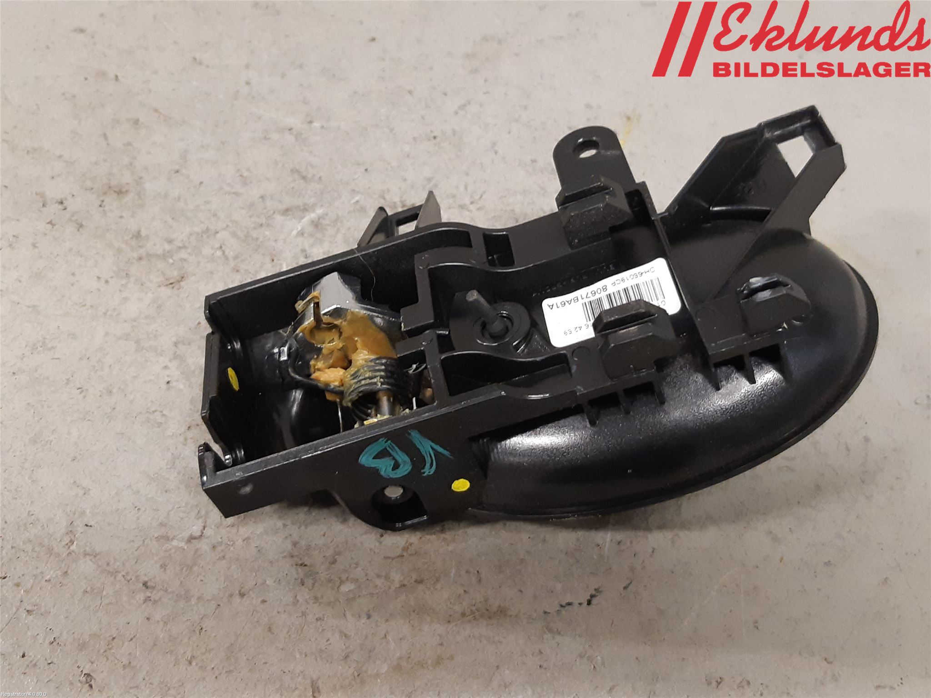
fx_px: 699
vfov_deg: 53.1
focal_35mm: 26
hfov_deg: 67.3
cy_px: 349
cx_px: 466
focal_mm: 3.93
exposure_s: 1/50
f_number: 1.7
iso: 250
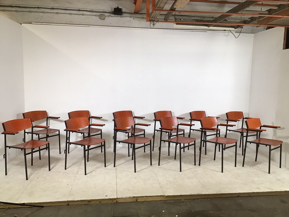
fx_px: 259
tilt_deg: -6.9
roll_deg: +0.7
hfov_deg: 58.4
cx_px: 144
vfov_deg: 45.4
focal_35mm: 31
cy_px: 108
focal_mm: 3.3
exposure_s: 1/33
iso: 80
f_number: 2.4
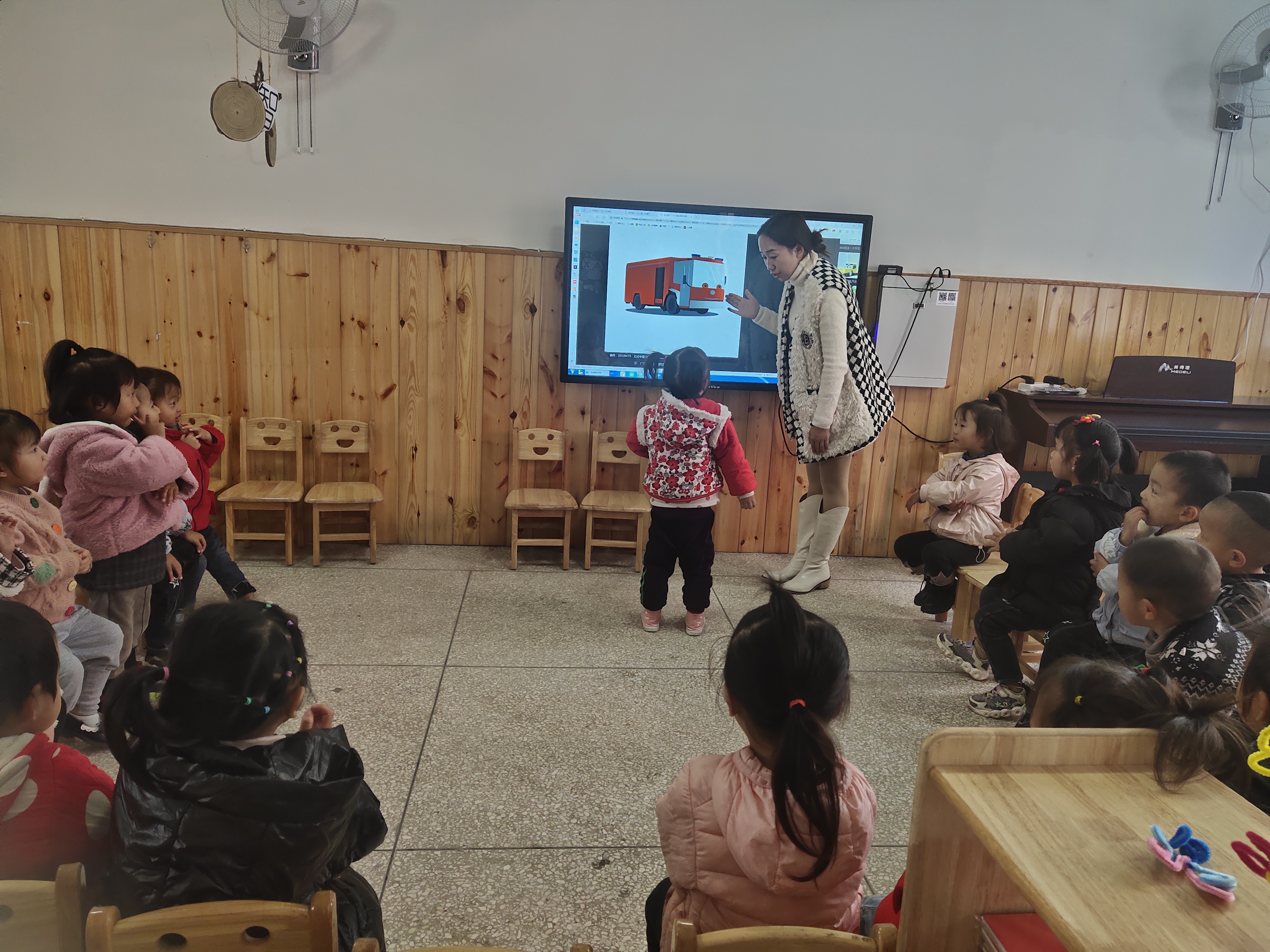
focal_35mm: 25
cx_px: 635
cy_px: 476
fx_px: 917
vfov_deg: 54.9
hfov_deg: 69.4
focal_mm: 4.71
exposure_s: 1/100
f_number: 1.8
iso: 50
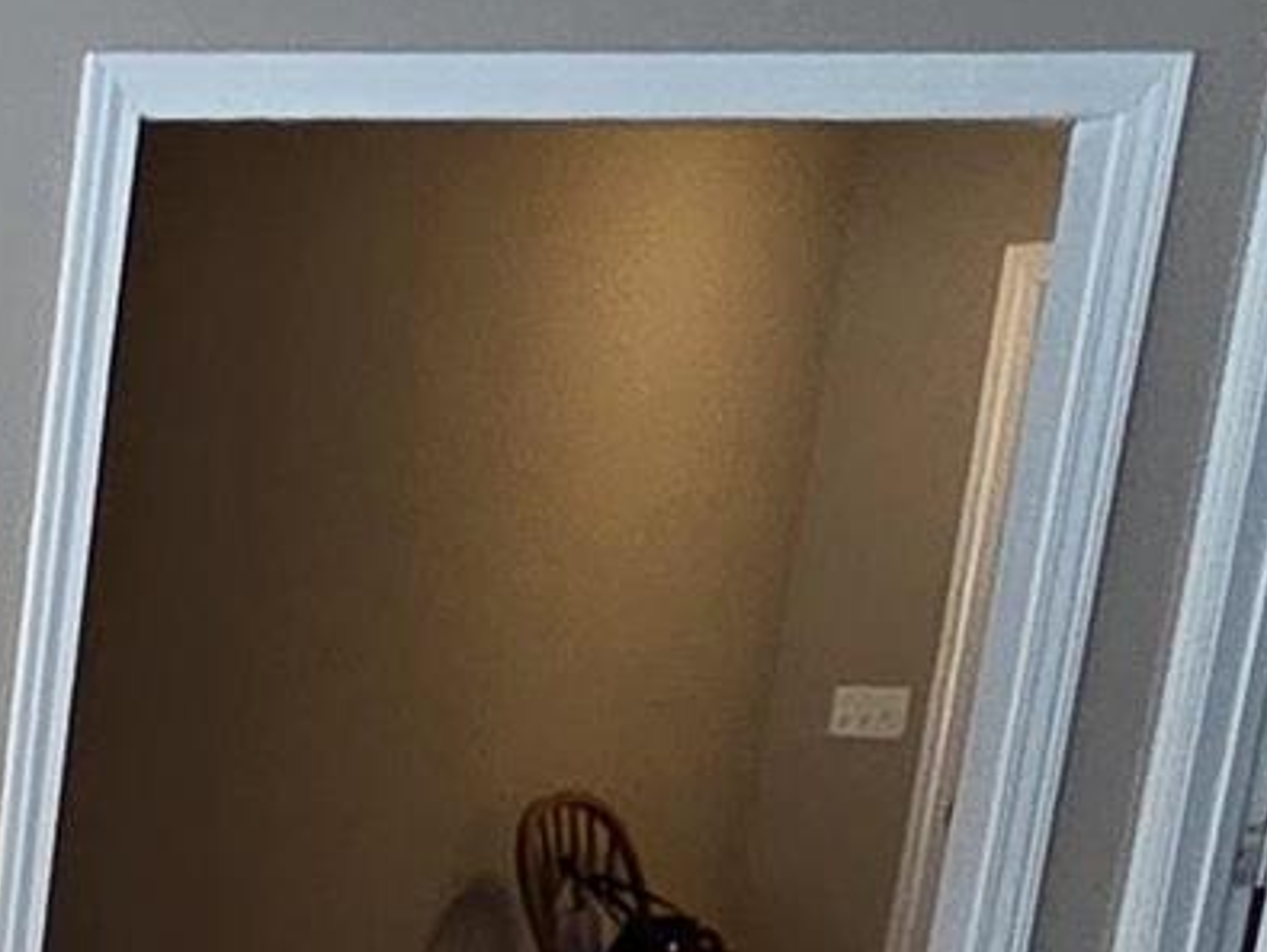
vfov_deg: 12.9
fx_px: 3700
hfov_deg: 15.1
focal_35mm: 101
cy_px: 1878
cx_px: -1382
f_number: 2.2
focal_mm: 2.2
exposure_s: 1/120
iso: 250
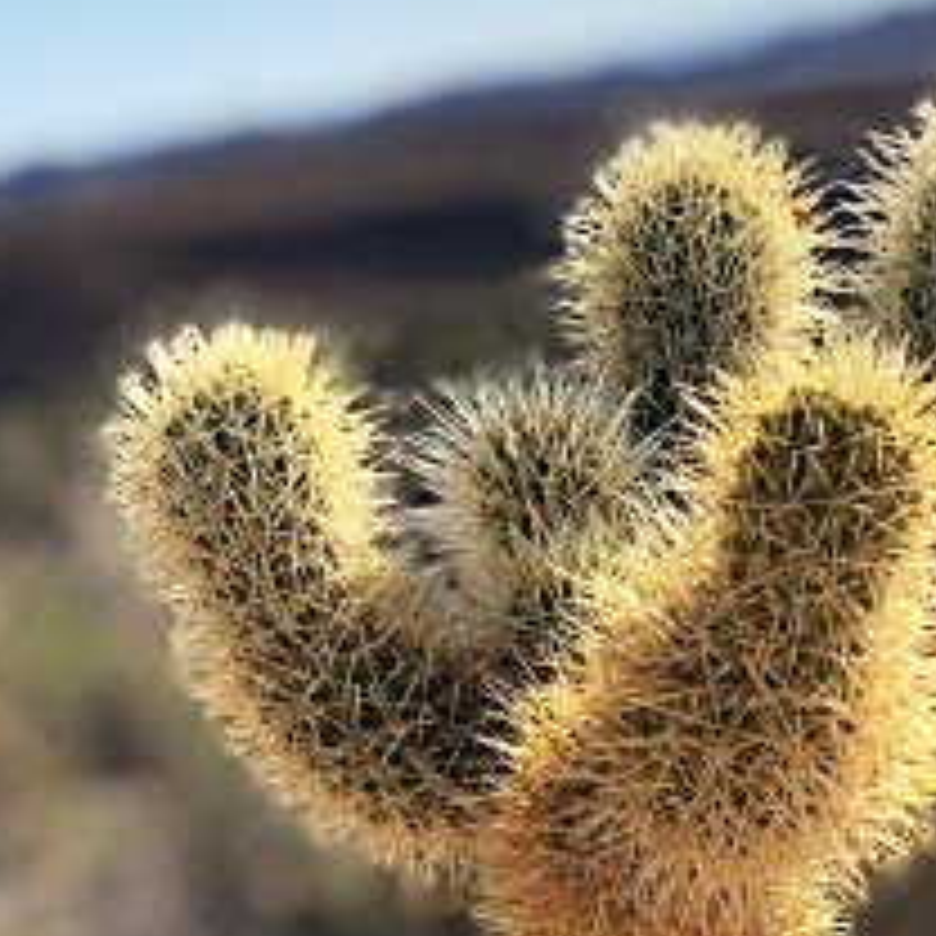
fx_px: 4130
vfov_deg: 12.8
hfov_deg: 12.9
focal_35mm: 135
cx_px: 198
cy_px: 889
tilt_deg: -8.7
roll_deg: +9.3
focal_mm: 6
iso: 16
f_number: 2.4
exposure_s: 1/906
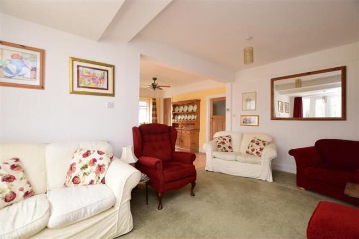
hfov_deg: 100.4
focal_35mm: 15
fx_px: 150
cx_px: 180
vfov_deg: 77.3
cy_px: 120
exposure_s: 1/13
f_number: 5
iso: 200
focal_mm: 10
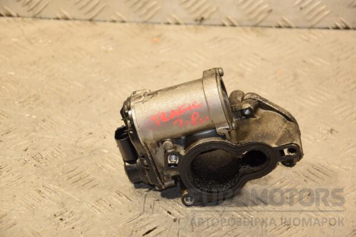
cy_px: 118
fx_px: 1112
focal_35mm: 112
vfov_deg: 12.2
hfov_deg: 18.2
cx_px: 178
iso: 800
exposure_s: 1/125
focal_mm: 75
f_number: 5.3
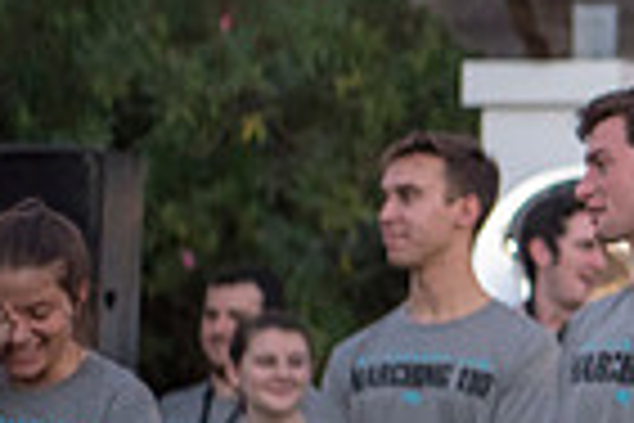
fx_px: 5072
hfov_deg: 6.9
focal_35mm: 288
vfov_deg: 4.8
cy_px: 128
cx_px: 1272
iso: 2000
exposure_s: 1/400
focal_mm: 70
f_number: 3.2
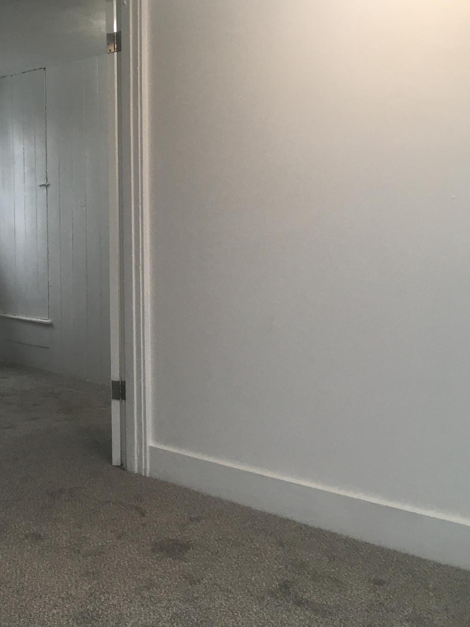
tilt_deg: -1.6
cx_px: 82
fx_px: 797
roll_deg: +1.6
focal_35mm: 44
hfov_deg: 31.8
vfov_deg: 42.9
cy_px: 271
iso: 32
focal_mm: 4.15
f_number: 2.2
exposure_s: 1/30
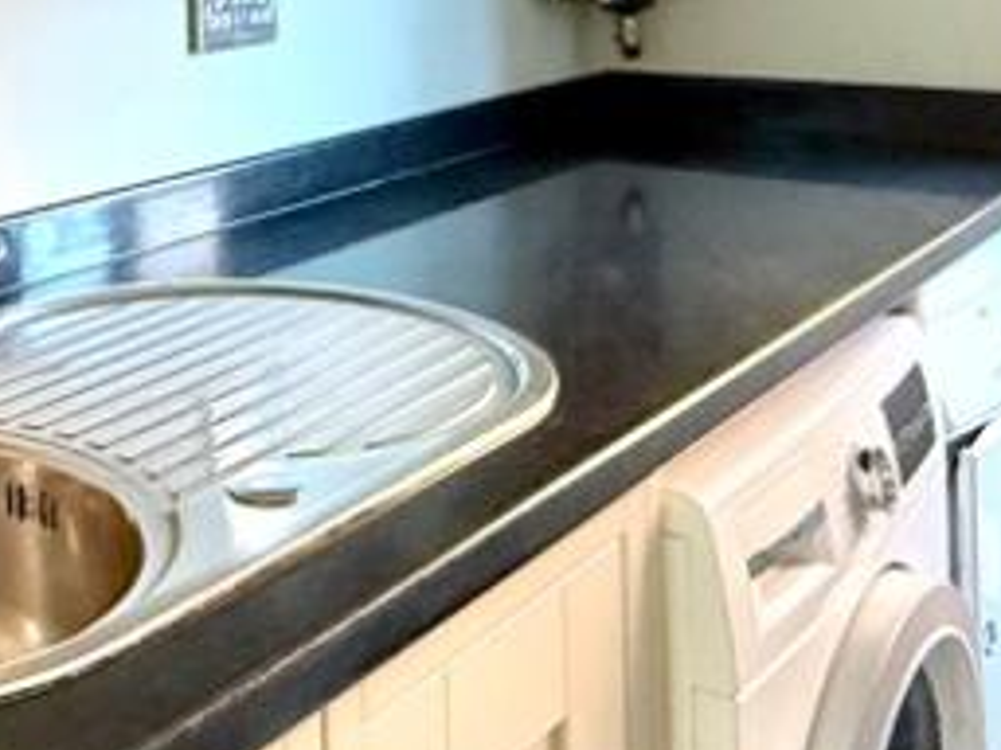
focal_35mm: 56
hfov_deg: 31.6
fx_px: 1619
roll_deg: +1.9
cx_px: -16
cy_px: -70
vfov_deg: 24.4
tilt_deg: -1.0
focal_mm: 2.22
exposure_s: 1/81
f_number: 2.2
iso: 320
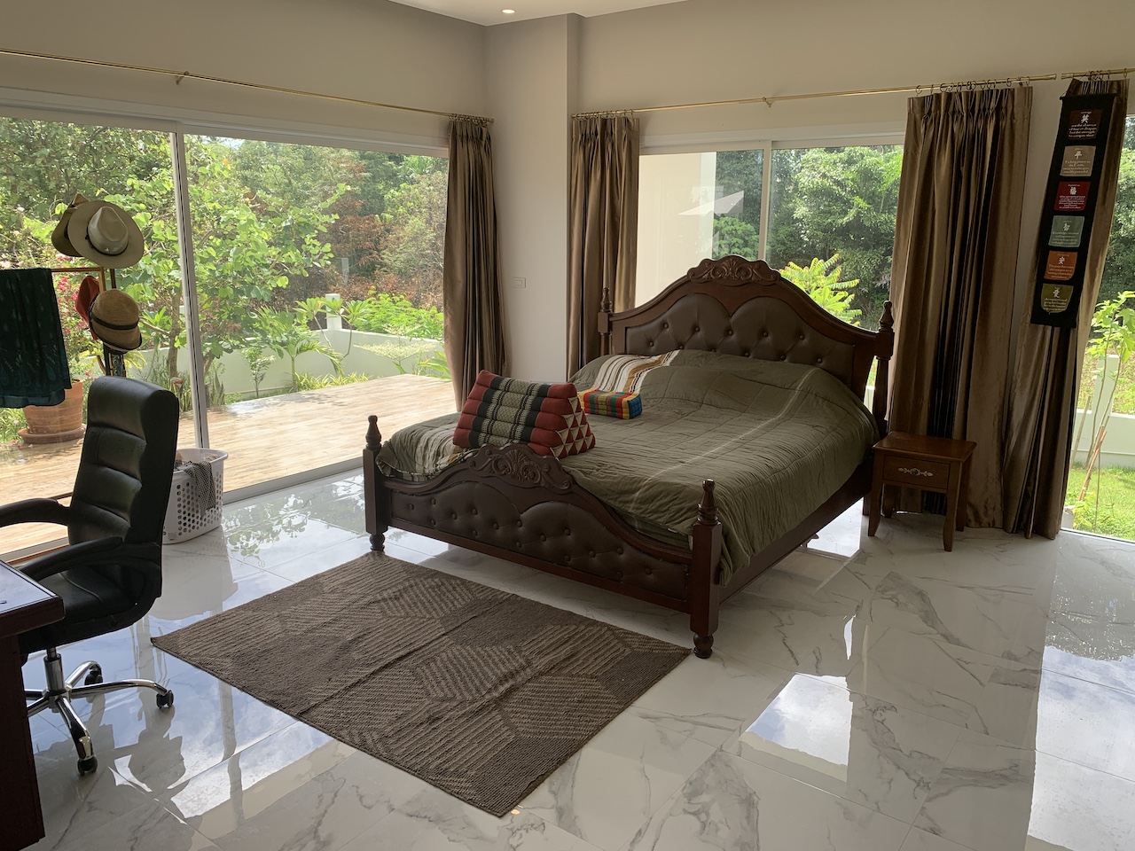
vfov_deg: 53.1
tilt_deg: -12.3
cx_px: 568
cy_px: 426
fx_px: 852
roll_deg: -0.7
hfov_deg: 67.3
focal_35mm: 26
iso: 25
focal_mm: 4.25
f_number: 1.8
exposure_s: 1/435
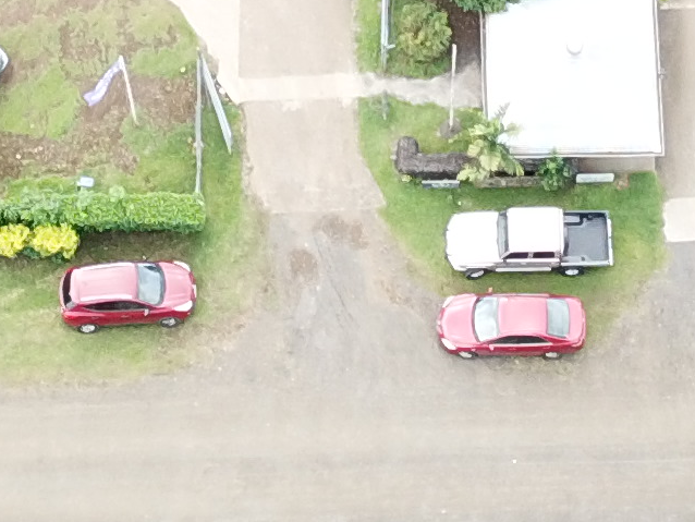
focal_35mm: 163
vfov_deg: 8.0
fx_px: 3274
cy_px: -971
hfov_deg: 12.1
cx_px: 440
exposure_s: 1/208
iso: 100
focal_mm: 4.73
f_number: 2.2
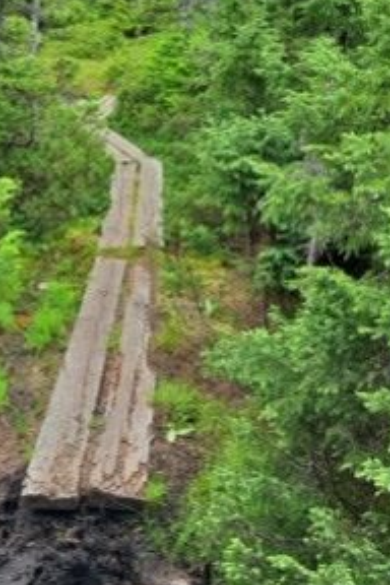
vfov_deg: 39.2
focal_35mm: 50
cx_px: 106
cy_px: 206
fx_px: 812
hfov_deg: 26.7
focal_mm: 5.23
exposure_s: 1/712
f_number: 1.8
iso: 50
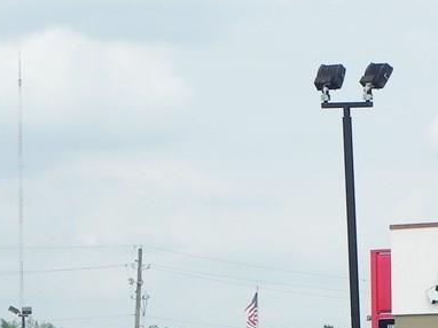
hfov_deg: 8.7
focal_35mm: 228
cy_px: 417
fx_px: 2883
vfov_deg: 6.5
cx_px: 393
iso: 160
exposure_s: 1/380
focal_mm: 15.1
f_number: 7.1
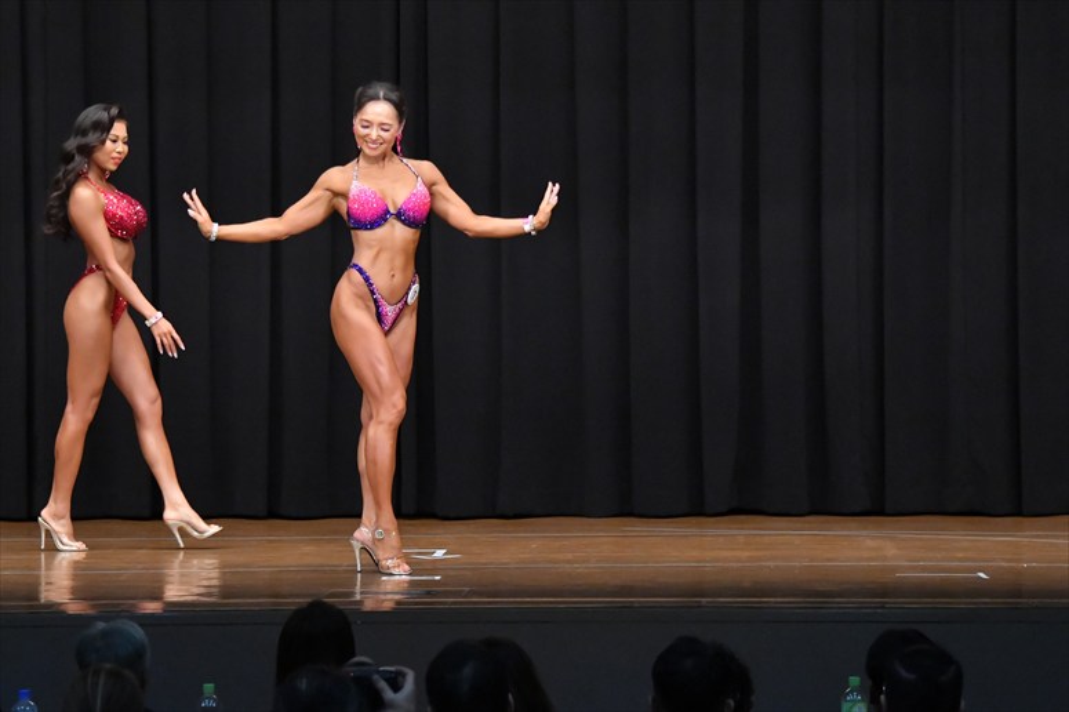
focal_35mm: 183
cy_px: 356
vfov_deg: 7.5
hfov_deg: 11.2
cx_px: 534
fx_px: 5432
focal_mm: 122
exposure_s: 1/400
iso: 8000
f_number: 5.6
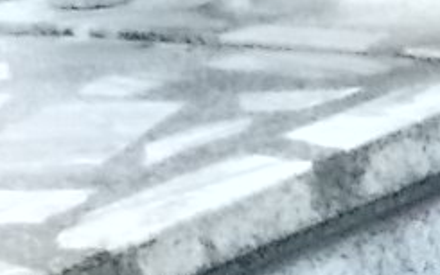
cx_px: 1345
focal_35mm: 180
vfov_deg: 6.8
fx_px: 2158
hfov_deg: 9.2
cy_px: 733
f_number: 3.2
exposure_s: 1/100
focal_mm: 4.6
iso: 400
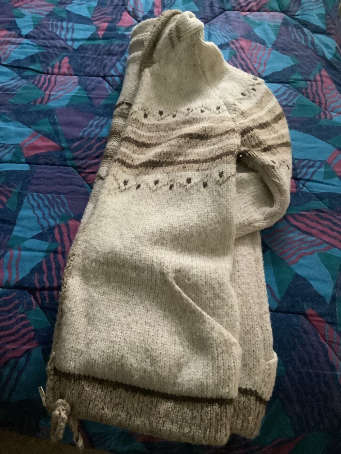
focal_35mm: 31
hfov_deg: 45.4
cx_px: 170
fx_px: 407
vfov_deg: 58.3
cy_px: 227
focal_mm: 3.3
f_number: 2.4
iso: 640
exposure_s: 1/20
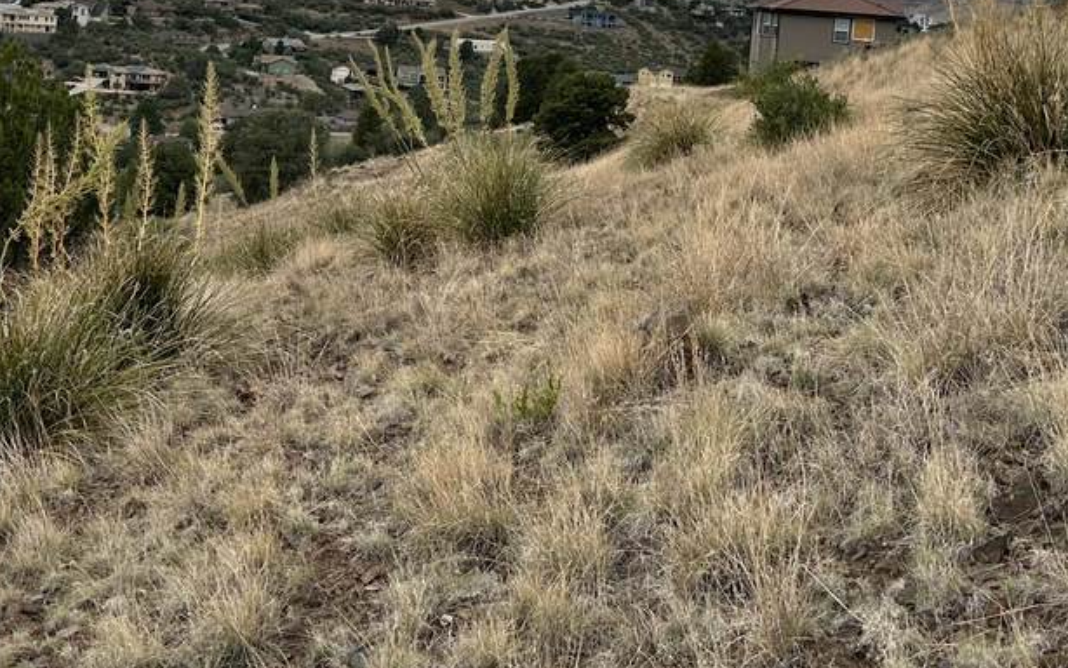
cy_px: 89
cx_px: 485
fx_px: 1543
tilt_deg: -3.9
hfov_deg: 38.1
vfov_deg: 23.9
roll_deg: -3.5
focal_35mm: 53
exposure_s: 1/6211
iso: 80
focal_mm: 6.86
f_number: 1.78
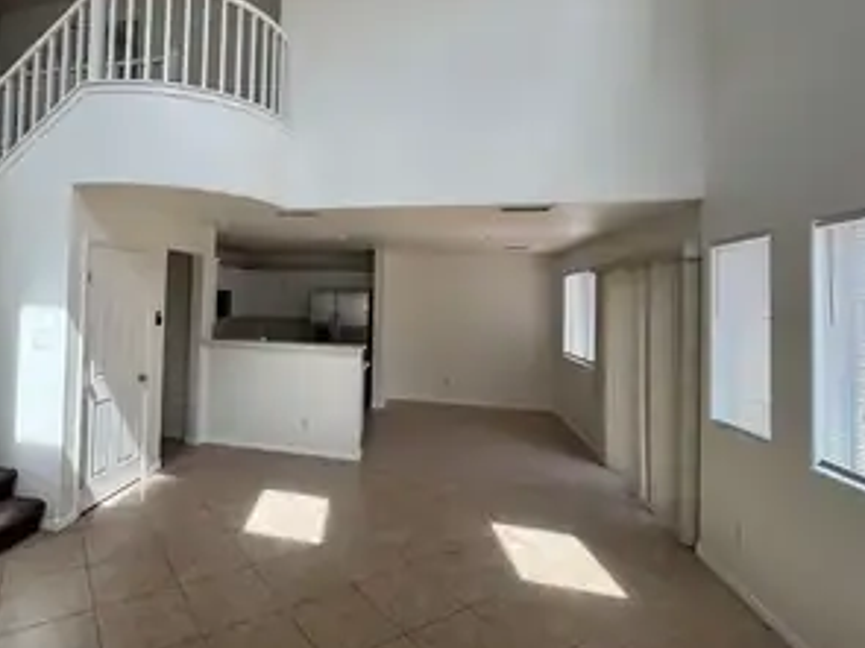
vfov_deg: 68.4
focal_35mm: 19
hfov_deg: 82.4
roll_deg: -1.4
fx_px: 475
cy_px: 284
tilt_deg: +1.0
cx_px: 305
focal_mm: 2.22
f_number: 2.2
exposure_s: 1/283
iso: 40
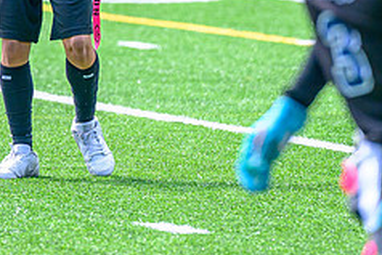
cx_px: 60
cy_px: -121
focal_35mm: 825
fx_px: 8759
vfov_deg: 1.7
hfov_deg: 2.5
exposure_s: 1/2000
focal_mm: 200
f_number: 3.5
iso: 450
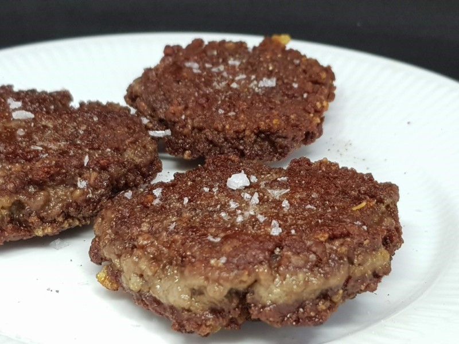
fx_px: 345
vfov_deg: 53.1
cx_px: 230
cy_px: 172
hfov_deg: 67.3
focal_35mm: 26
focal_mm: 4.2
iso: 160
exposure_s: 1/50
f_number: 1.7
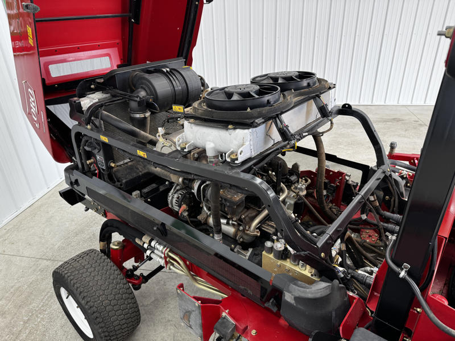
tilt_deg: -28.2
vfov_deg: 56.8
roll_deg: +1.6
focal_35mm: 24
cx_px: 228
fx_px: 315
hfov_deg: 71.6
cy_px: 170
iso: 125
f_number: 1.78
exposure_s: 1/120
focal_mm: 6.76
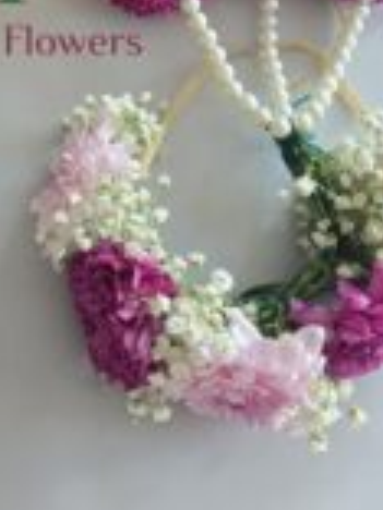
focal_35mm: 59
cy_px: -39
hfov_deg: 23.9
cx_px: 13
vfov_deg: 29.7
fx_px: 870
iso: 800
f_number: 1.7
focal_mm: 6.3
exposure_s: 1/101
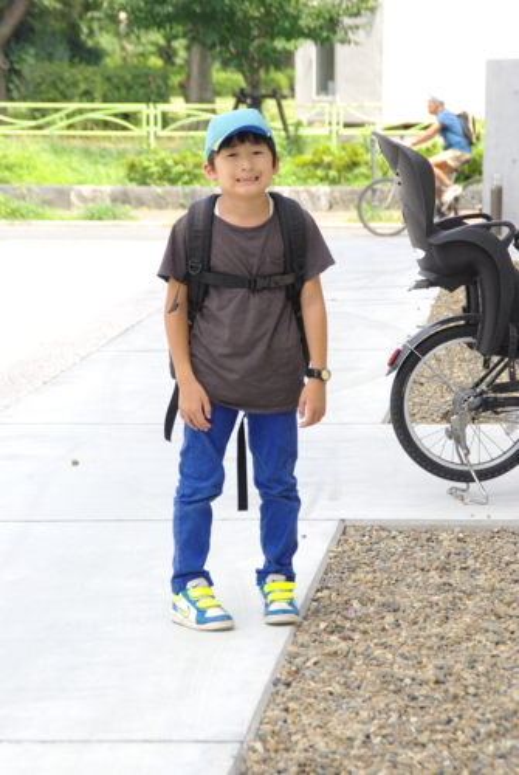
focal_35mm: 154
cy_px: 388
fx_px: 3319
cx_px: 260
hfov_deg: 8.9
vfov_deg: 13.3
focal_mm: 103
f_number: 8
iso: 1600
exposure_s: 1/500
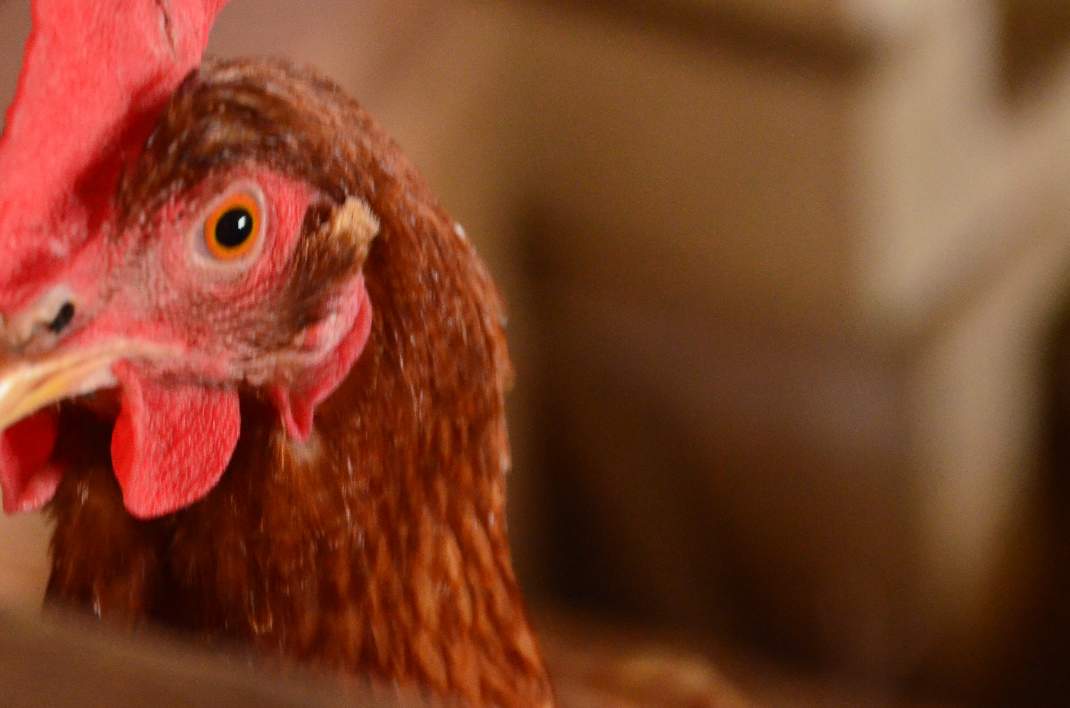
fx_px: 7119
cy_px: 183
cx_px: 258
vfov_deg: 5.7
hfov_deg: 8.6
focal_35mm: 240
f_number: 6
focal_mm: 100
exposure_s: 1/20
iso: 3200
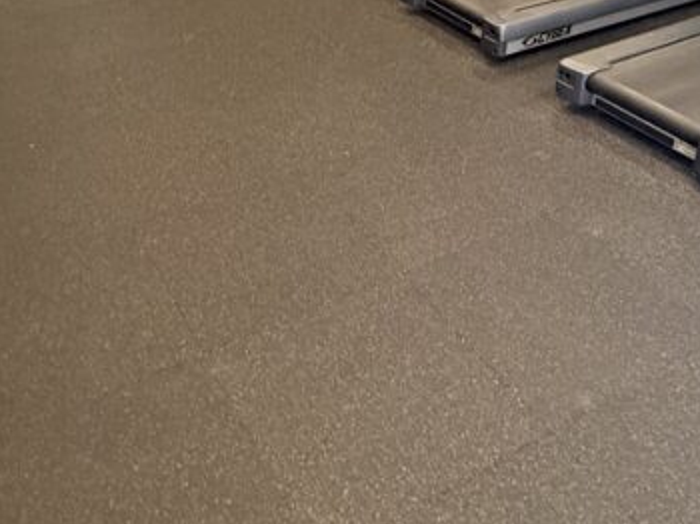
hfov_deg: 45.8
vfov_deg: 32.6
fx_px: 829
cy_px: 14
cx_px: 332
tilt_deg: -23.5
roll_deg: -0.9
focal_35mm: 41
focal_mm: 2.22
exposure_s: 1/60
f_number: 2.2
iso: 800
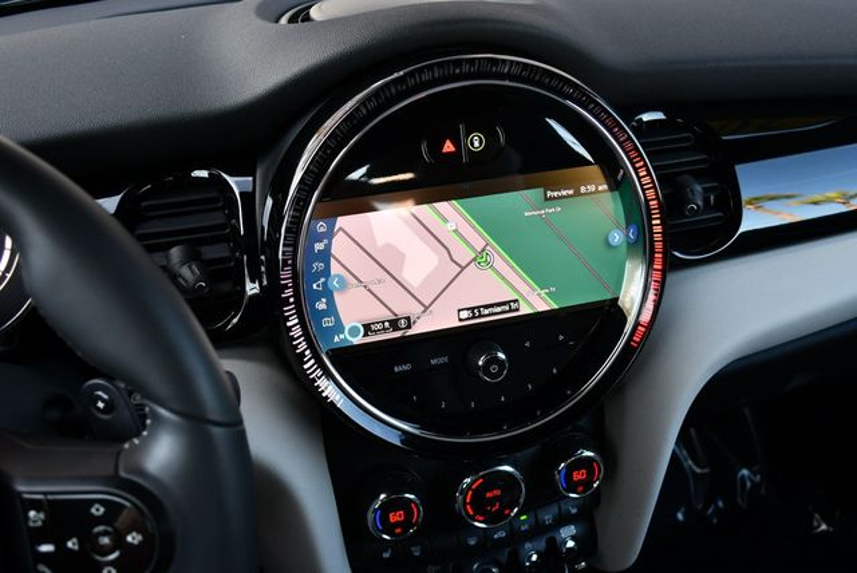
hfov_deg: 53.1
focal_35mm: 36
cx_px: 428
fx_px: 858
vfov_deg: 36.9
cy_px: 286
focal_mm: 18
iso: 450
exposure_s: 1/250
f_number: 3.5
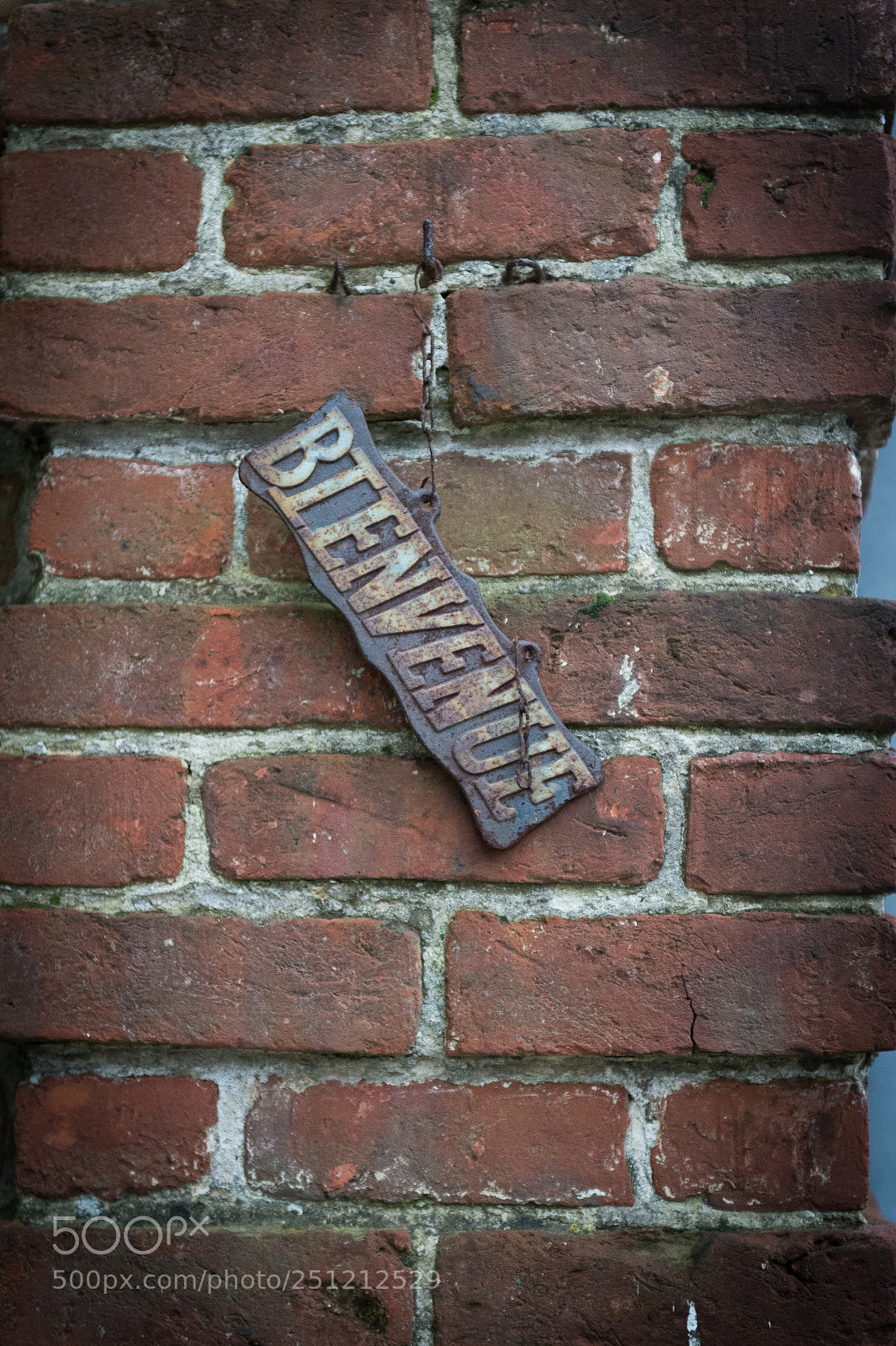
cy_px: 673
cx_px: 448
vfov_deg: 28.9
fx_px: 2616
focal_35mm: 70
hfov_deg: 19.4
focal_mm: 70
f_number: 2.8
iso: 8000
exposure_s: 1/2000
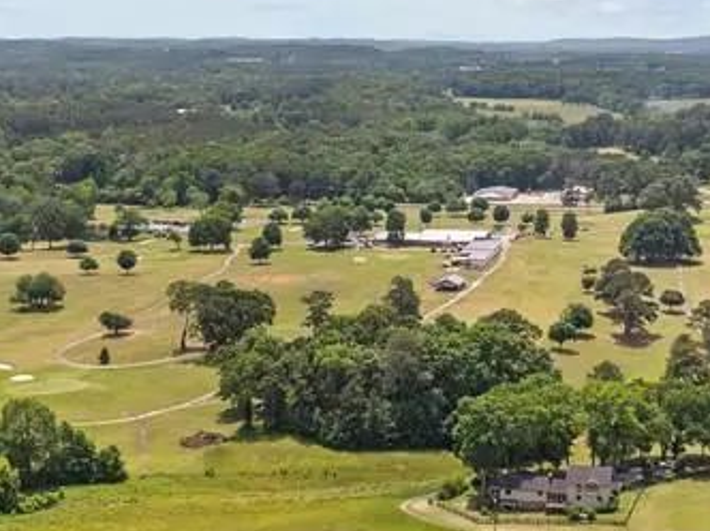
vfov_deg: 19.8
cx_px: 374
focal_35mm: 74
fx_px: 1516
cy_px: 272
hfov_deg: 26.4
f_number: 2.8
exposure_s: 1/1000
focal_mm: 12.29
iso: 110
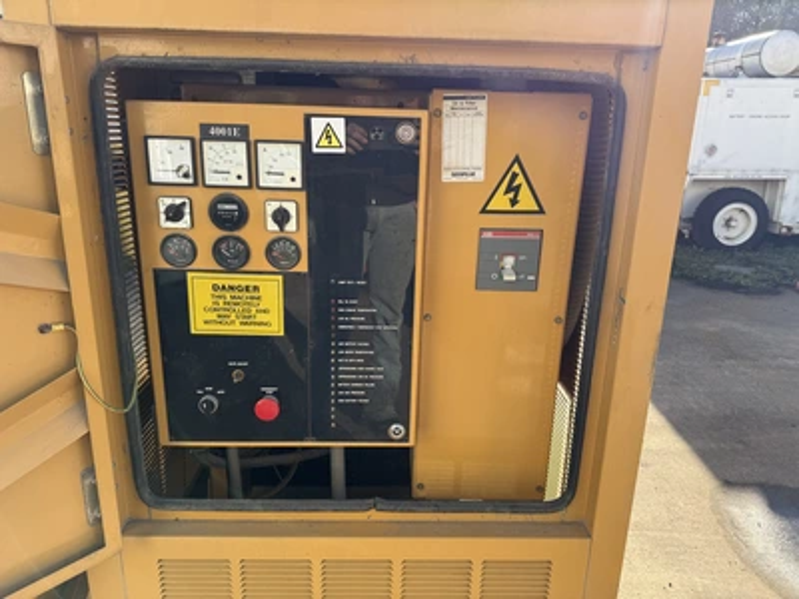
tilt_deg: -15.1
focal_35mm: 24
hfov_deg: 71.6
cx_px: 400
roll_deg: +1.5
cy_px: 300
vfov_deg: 56.8
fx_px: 554
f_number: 1.78
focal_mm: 6.76
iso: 80
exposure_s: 1/1046
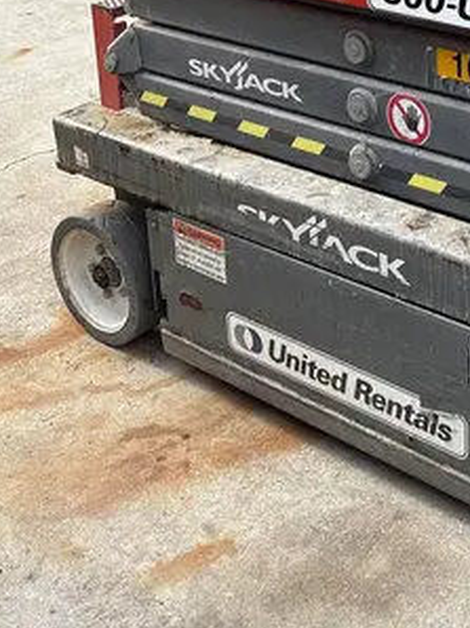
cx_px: 512
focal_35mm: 64
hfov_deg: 21.7
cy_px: -16
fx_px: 1160
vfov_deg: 28.2
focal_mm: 5.96
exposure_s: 1/300
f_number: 1.6
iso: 40
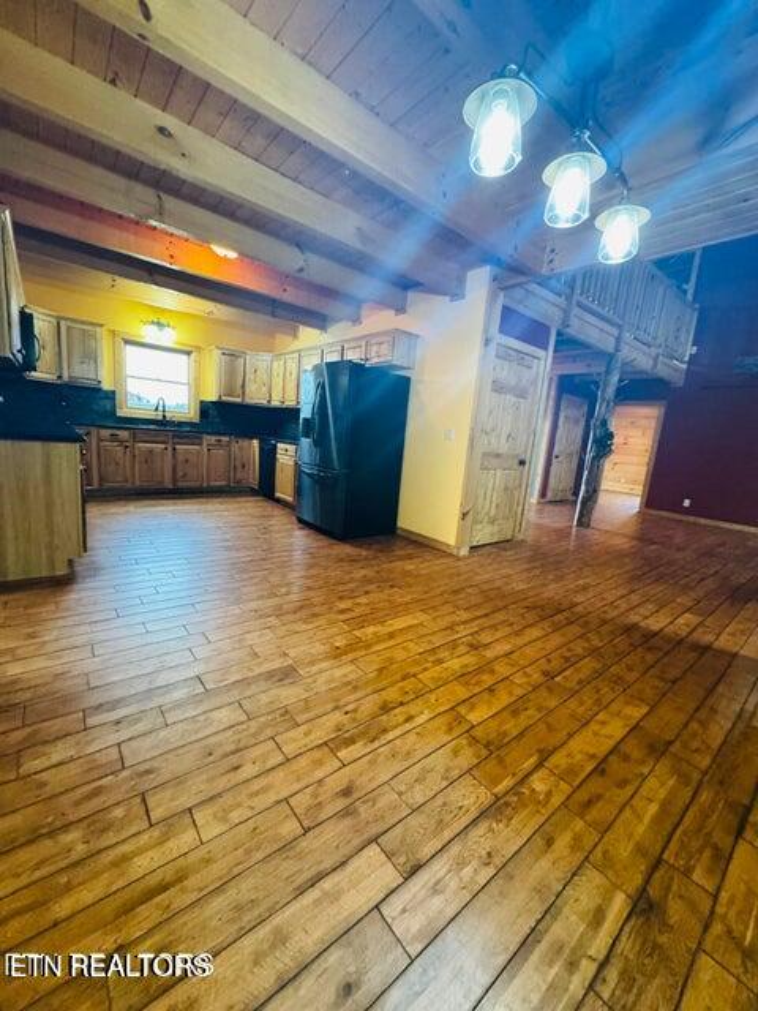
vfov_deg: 102.1
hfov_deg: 85.7
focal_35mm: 14
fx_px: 409
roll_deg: -5.0
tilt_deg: -10.3
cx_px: 379
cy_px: 506
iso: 800
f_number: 2.2
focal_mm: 2.22
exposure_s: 1/60
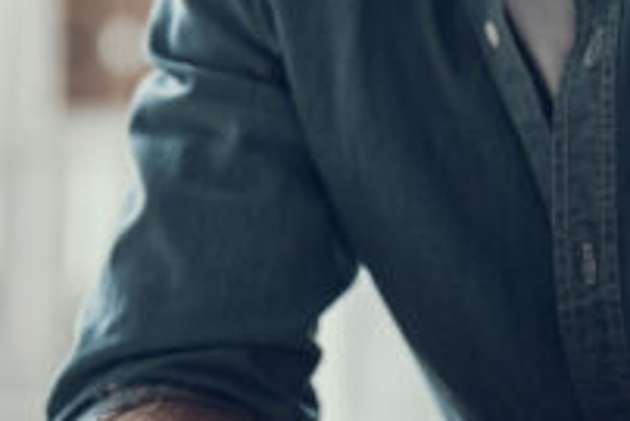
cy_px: -89
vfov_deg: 7.2
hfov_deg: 10.8
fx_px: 3327
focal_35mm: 190
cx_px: 396
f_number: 1.4
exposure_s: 1/100
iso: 250
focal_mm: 50
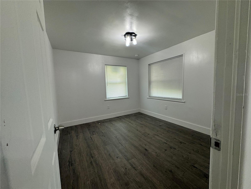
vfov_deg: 85.7
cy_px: 94
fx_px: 102
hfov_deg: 102.1
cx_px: 126
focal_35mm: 14
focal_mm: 2.22
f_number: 2.2
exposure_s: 1/120
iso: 125
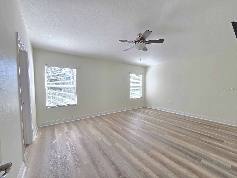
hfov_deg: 106.2
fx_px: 89
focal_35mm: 13
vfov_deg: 89.9
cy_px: 89
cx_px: 118
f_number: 2.2
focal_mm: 2.2
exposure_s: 1/60
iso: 50
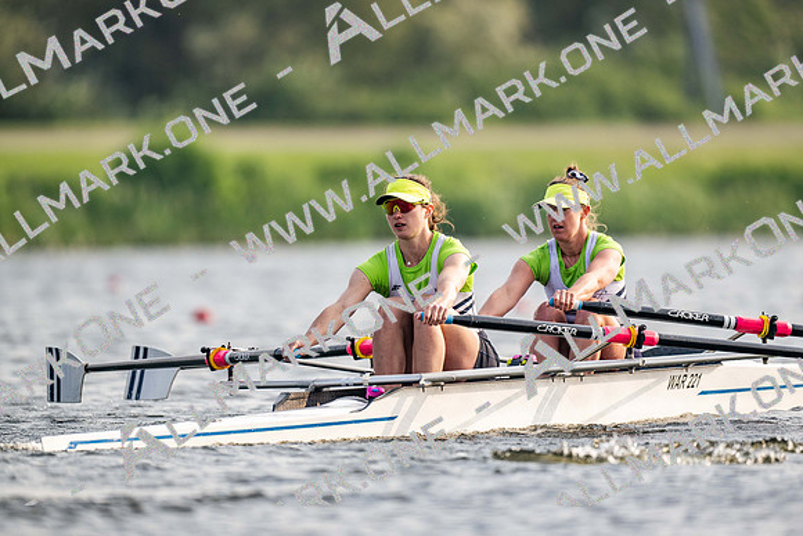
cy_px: 268
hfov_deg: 3.4
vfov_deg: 2.3
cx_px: 402
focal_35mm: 600
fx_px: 13386
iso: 360
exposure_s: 1/2500
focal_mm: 600
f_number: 4
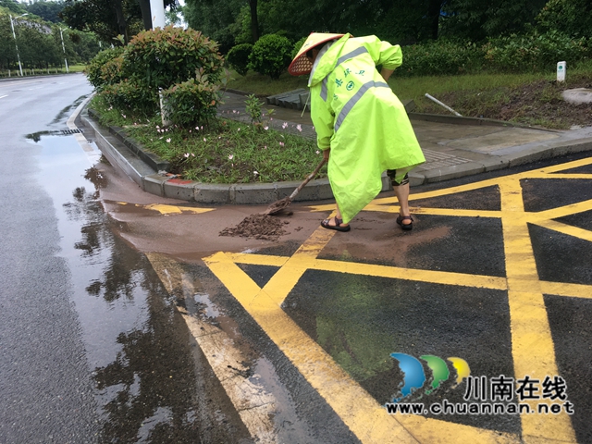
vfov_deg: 48.2
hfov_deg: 61.7
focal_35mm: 29
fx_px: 496
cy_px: 222
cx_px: 296
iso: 25
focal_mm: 4.15
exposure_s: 1/100
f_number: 2.2
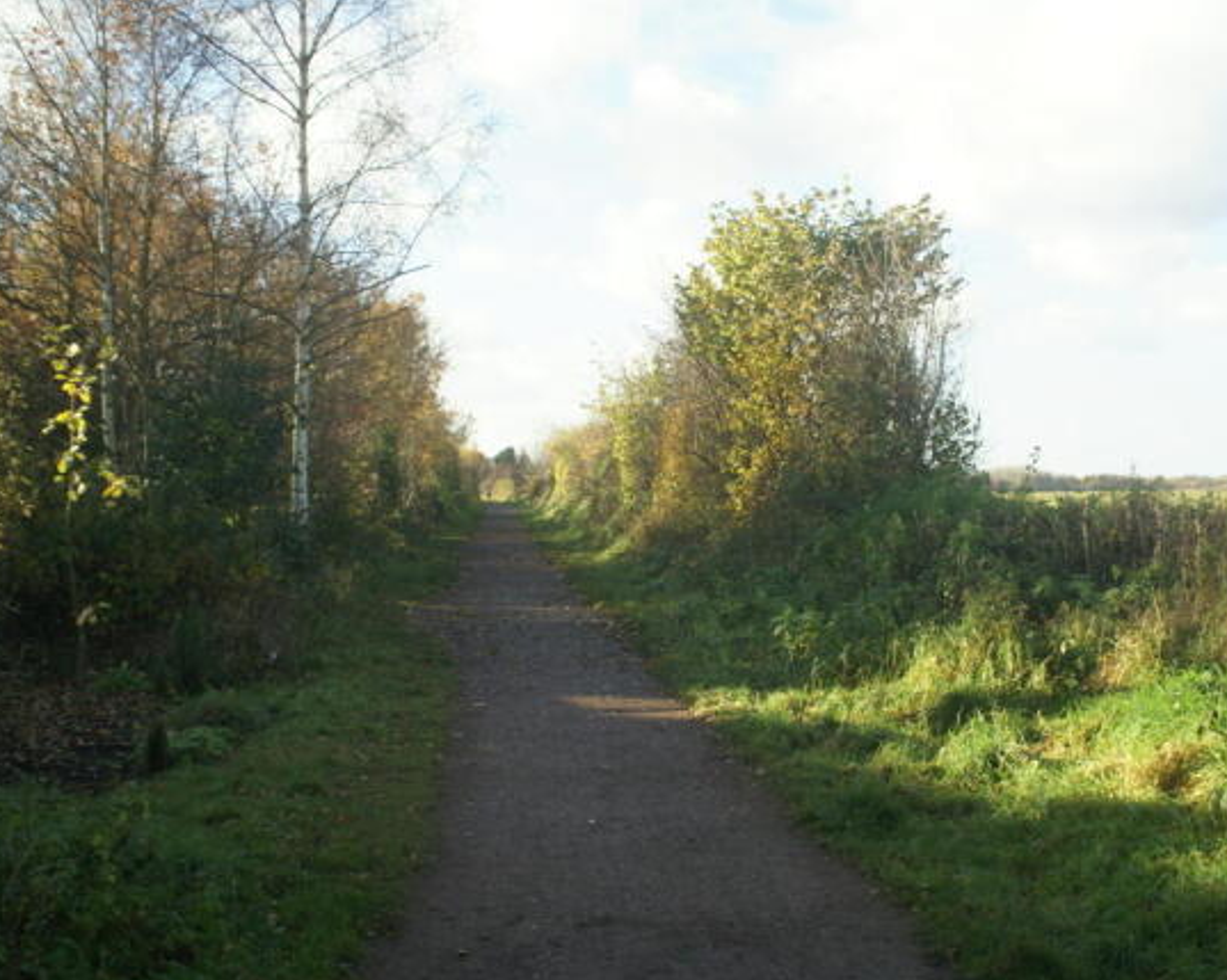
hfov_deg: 38.8
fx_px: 1742
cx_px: 657
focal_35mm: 48
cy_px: 497
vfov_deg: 31.4
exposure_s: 1/60
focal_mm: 28
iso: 100
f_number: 6.3
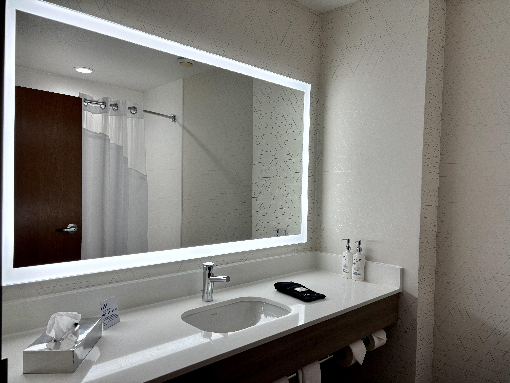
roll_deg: -2.2
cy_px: 192
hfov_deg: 67.3
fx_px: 383
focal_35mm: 26
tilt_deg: -1.3
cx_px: 255
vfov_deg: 53.1
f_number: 1.6
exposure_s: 1/120
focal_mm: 5.96
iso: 64
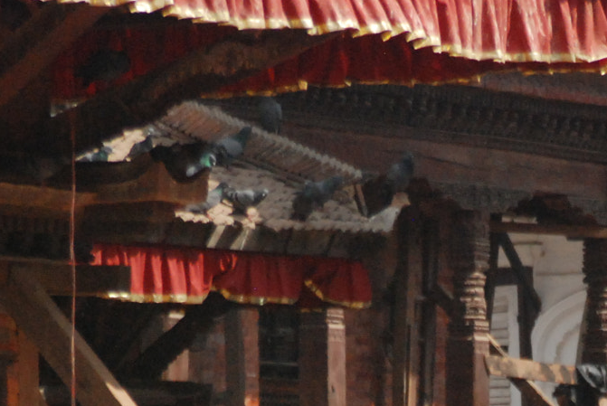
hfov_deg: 4.5
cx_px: 635
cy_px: 589
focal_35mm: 458
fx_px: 7731
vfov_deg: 3.0
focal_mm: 100
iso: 1000
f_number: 9
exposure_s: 1/1250
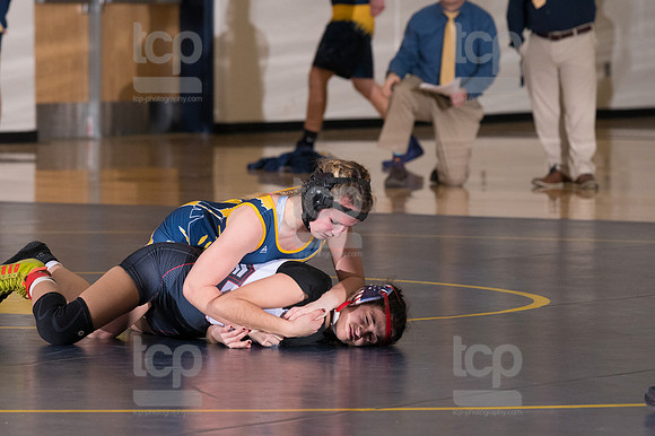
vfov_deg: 5.1
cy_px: 218
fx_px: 4910
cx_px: 328
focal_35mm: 270
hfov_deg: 7.6
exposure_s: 1/250
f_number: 5.6
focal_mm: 180
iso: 2000
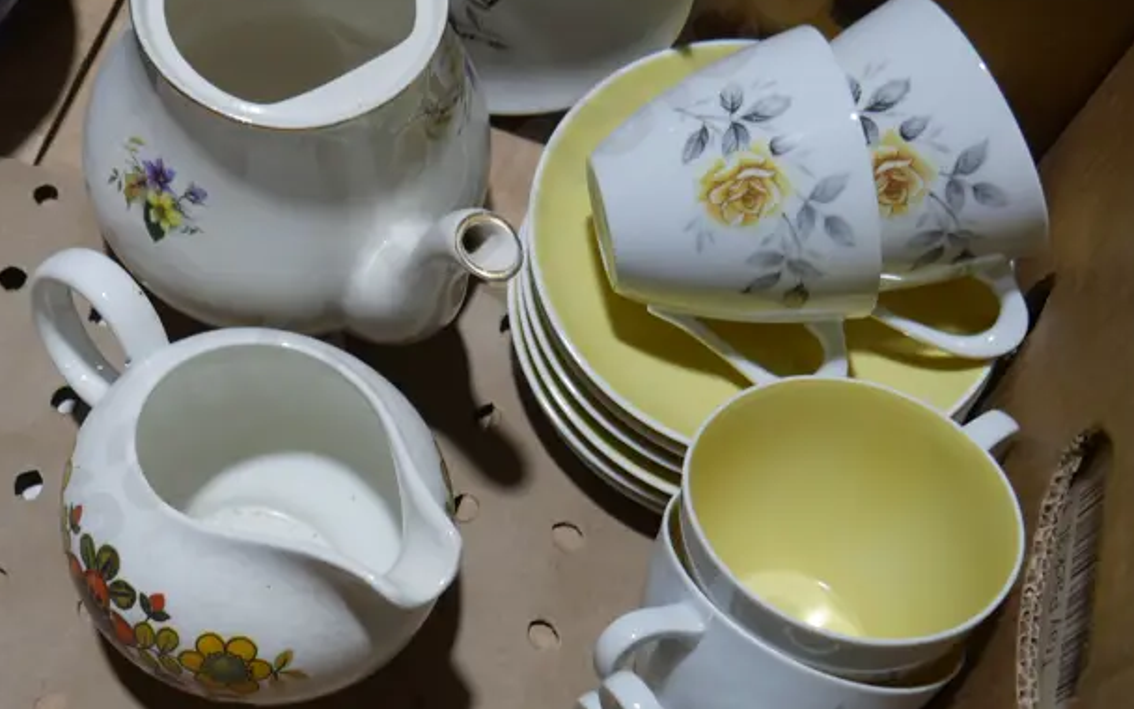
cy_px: 391
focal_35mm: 50
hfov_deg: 38.9
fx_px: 1545
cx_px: 237
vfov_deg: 25.8
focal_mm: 14
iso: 200
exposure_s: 1/125
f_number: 3.5
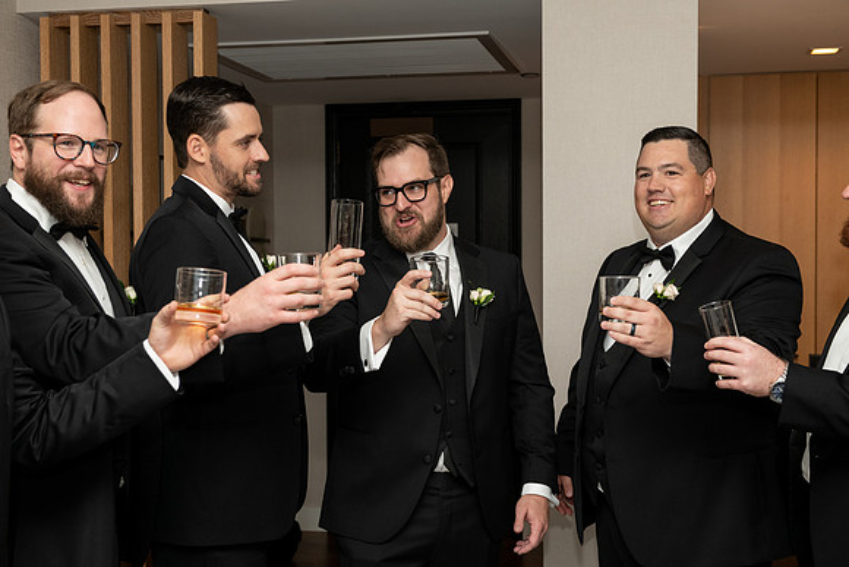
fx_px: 1179
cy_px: 284
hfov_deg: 39.6
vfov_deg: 27.0
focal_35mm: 50
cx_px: 424
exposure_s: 1/200
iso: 1250
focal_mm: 50
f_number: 4.5
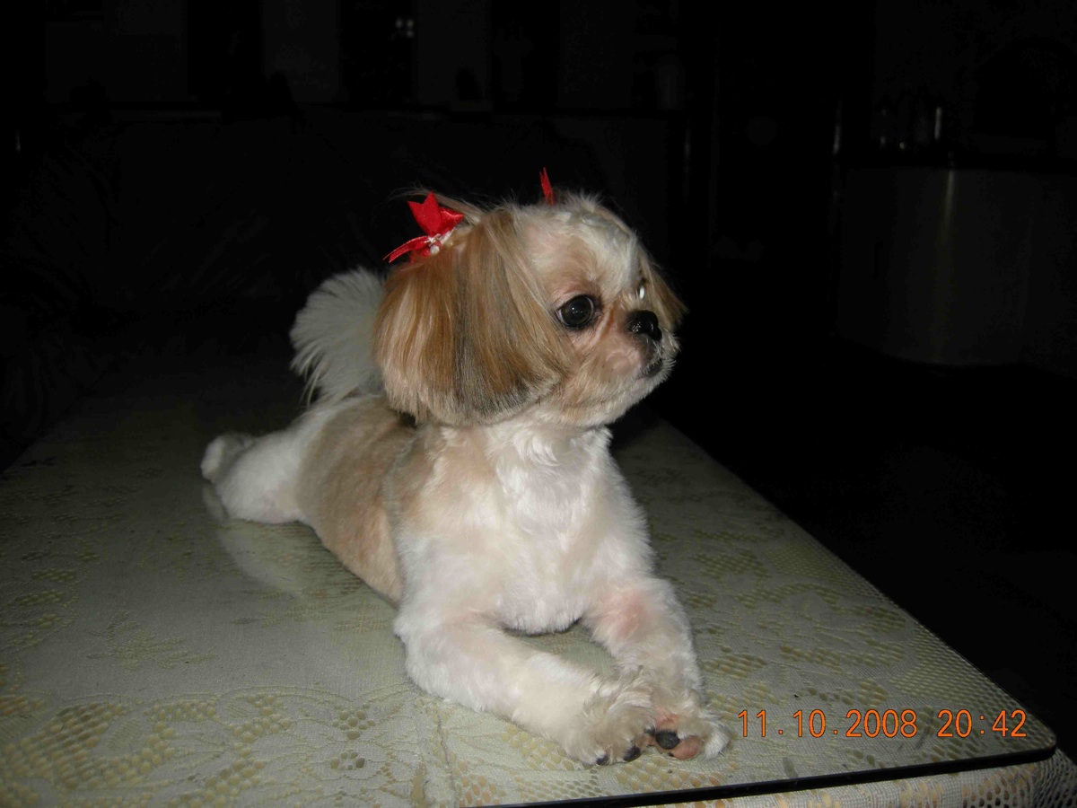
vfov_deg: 40.7
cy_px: 404
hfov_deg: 52.6
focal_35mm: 35
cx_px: 538
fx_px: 1089
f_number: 2.7
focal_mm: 7.5
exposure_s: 1/60
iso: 64
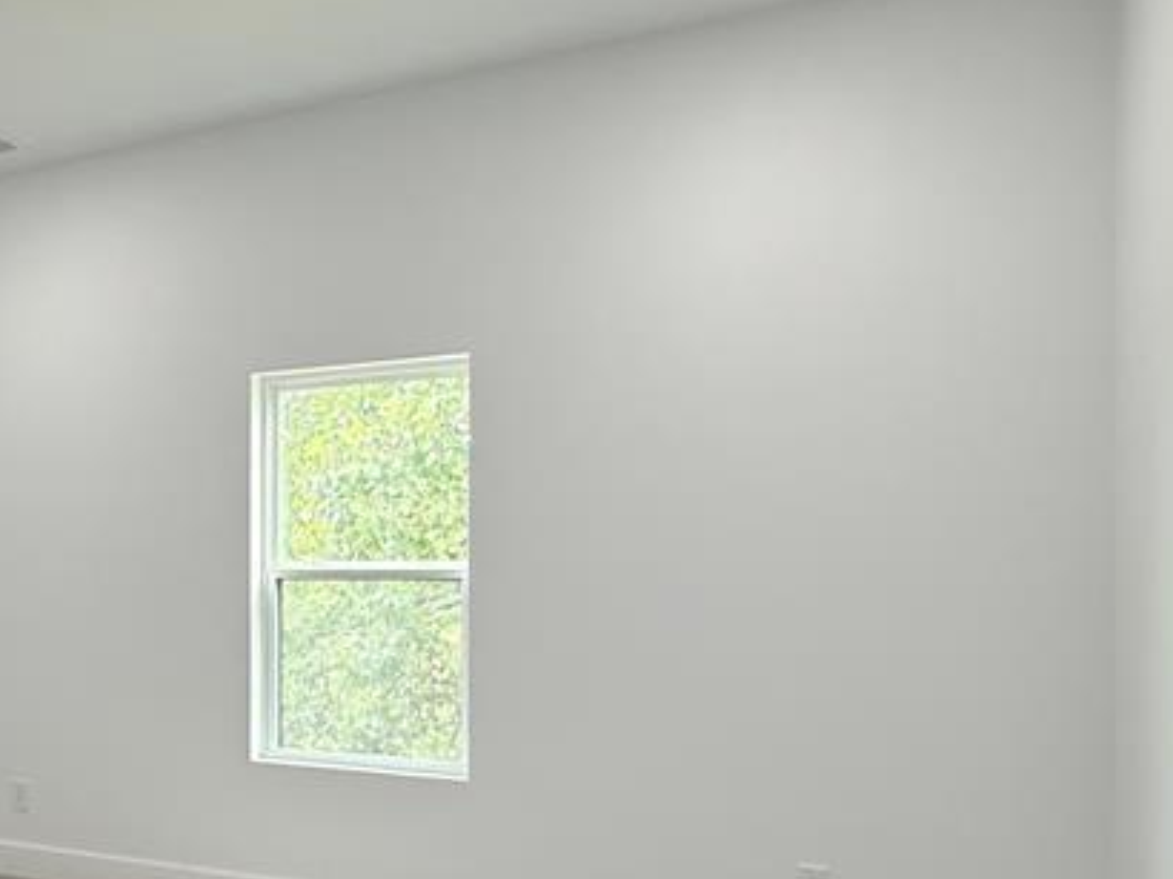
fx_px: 1185
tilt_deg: +1.9
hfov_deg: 50.5
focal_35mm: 35
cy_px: 584
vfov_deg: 40.2
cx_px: 292
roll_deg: +0.2
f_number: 2.2
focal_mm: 2.22
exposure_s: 1/120
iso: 160
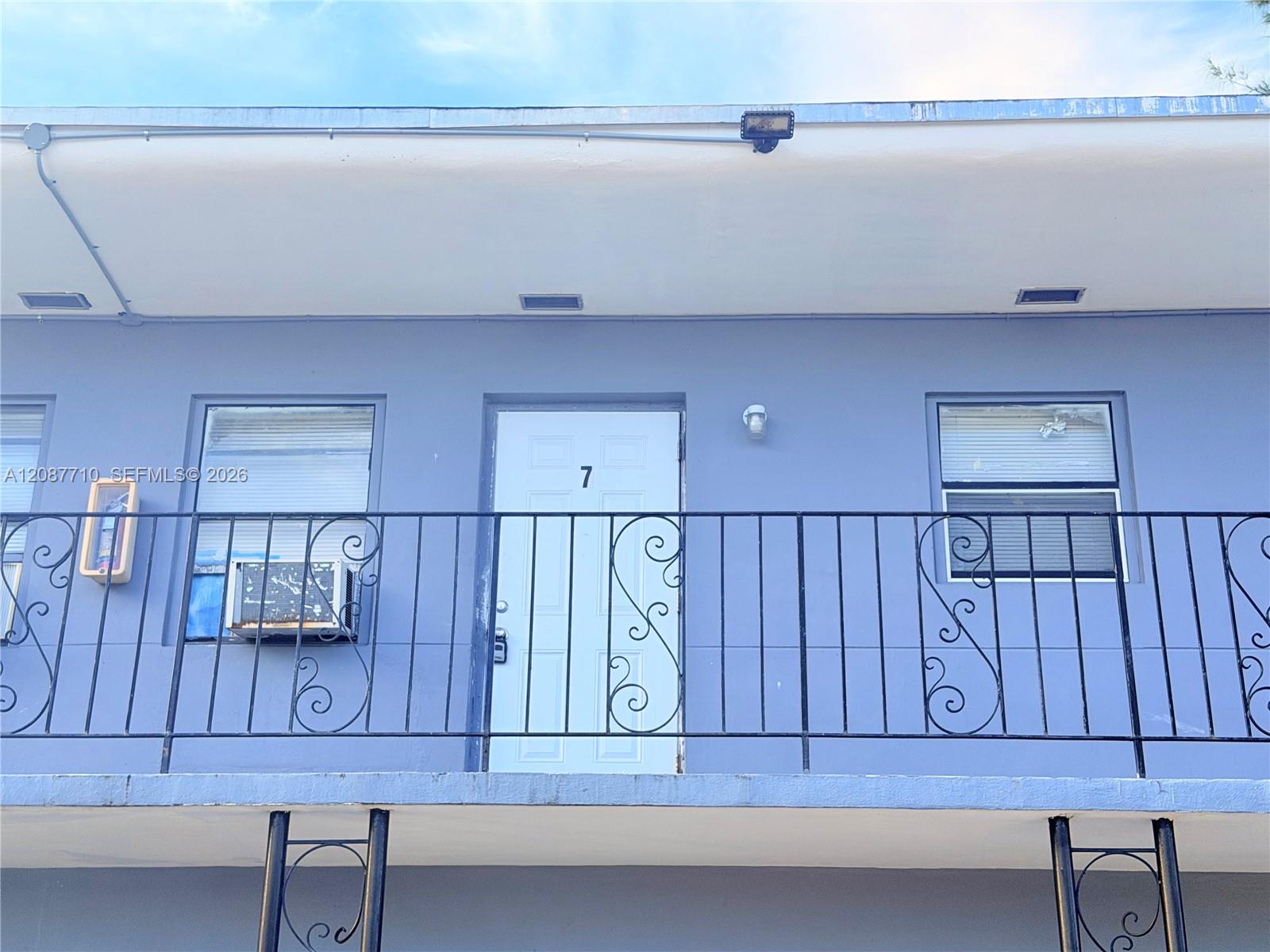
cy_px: 476
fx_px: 1761
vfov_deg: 30.3
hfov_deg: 39.7
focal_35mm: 48
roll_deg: -0.1
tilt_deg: +21.2
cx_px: 635
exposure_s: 1/1307
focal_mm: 6.76
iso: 80
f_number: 1.78
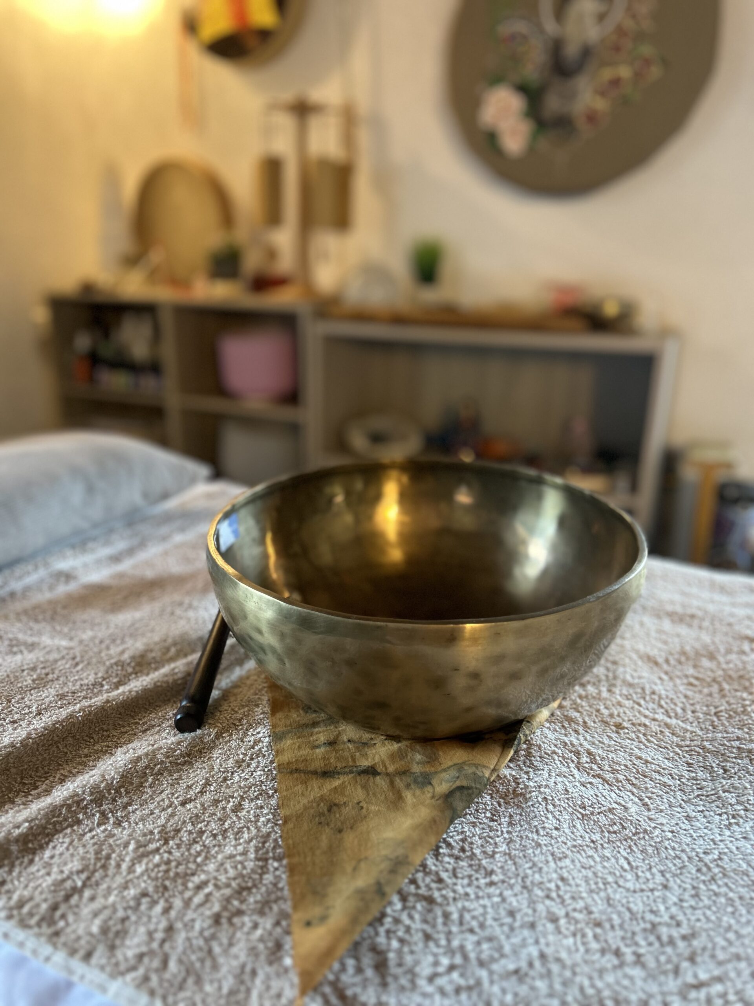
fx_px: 755
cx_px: 377
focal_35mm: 26
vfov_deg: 67.3
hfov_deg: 53.1
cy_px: 503
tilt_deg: -17.3
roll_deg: -1.1
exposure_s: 1/50
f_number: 1.5
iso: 250
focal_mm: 5.7
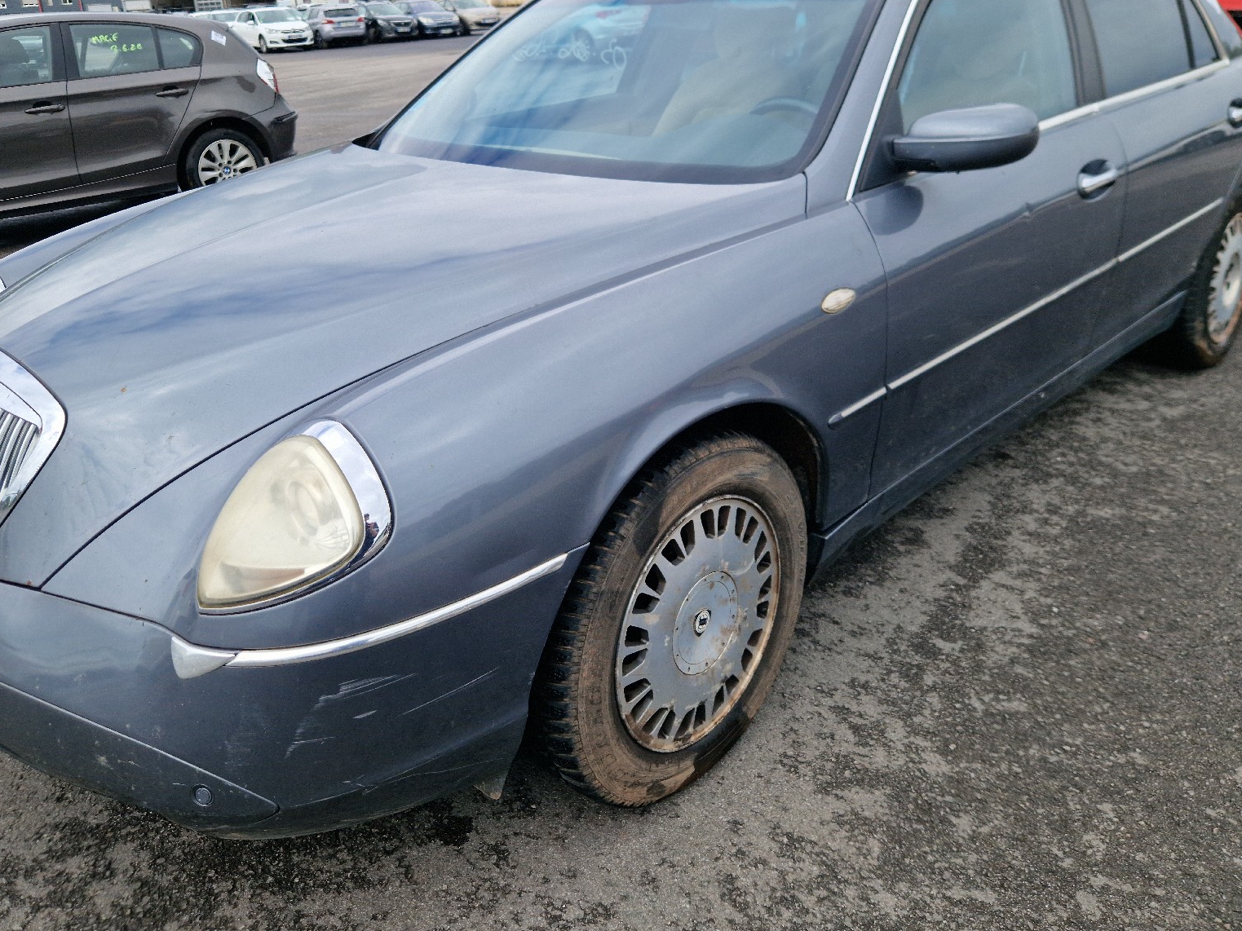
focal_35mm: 29
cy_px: 350
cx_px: 590
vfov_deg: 47.8
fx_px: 1040
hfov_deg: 61.6
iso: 50
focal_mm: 5.4
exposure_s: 1/1111
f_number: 1.8
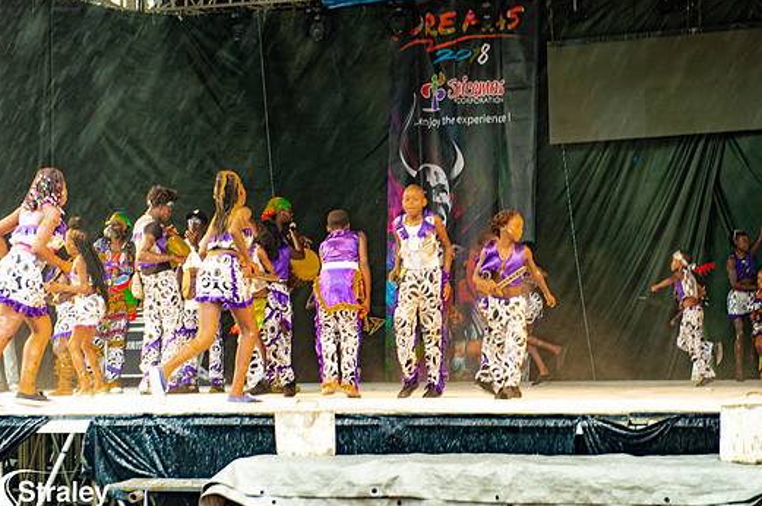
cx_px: 402
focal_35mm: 78
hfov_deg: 26.0
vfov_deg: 17.4
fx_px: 1649
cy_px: 253
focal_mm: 70
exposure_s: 1/160
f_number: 5
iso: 500
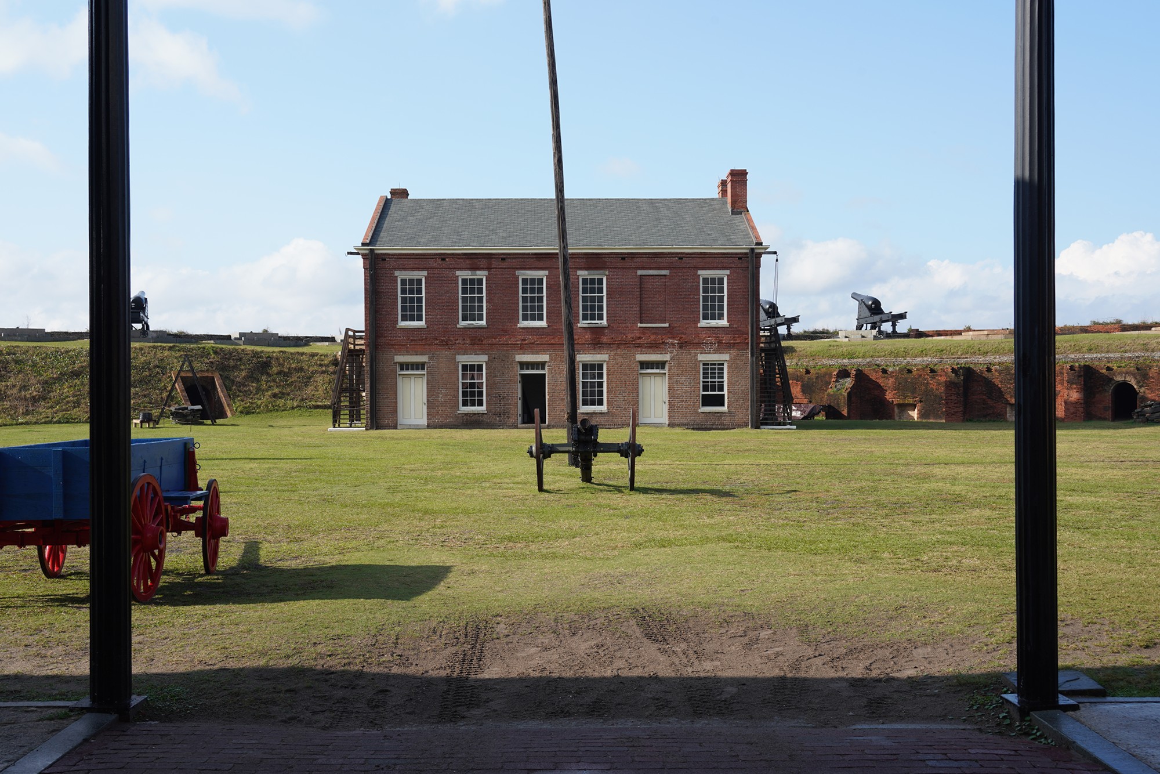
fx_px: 1289
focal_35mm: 40
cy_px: 387
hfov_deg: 48.5
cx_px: 580
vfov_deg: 33.4
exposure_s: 1/100
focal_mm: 40
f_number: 11
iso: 100
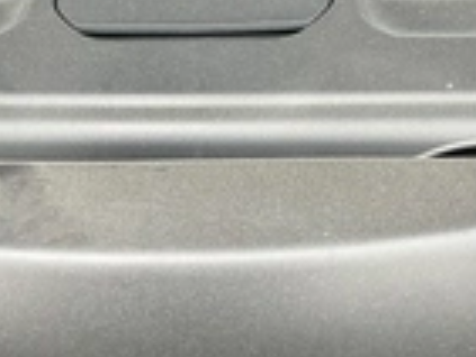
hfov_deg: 23.8
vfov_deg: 18.0
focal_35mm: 82
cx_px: 257
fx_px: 1129
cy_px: 192
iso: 20
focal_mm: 3
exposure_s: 1/122
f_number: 1.8
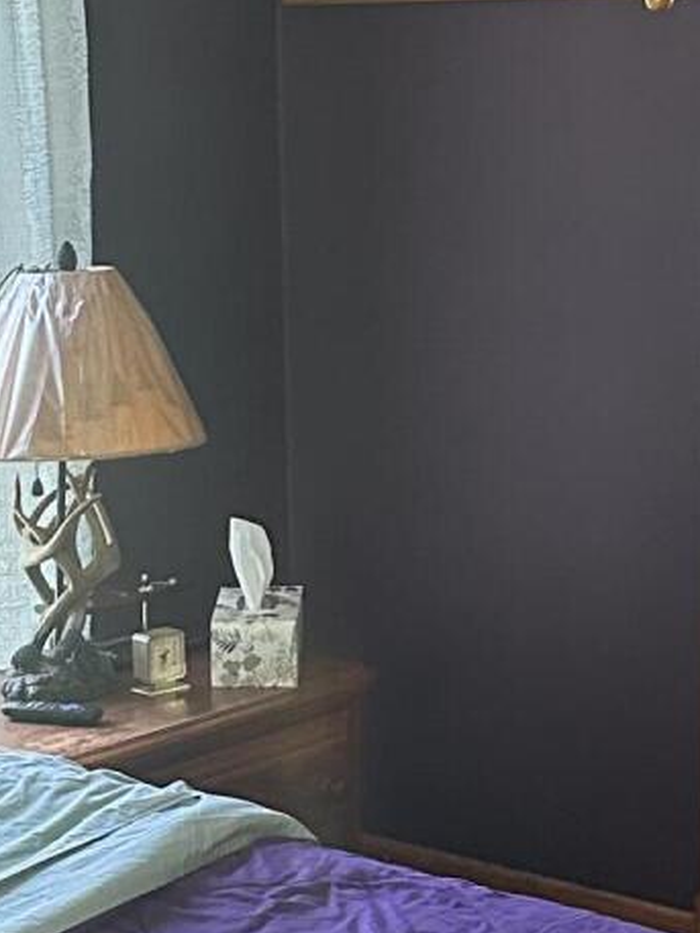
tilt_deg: -11.7
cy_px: 629
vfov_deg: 18.7
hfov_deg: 13.9
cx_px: 49
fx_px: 2830
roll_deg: +1.9
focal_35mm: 105
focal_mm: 6.86
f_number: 1.78
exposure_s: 1/60
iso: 800
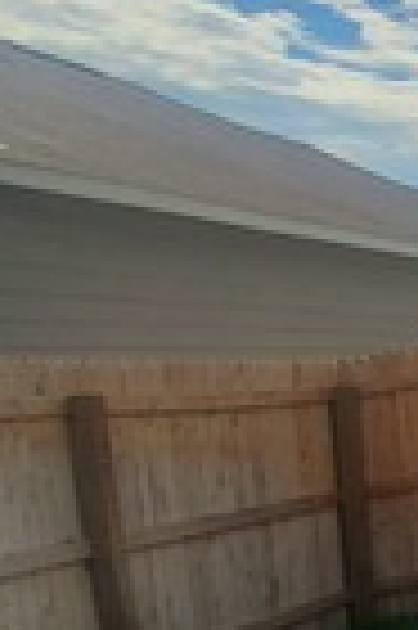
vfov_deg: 31.9
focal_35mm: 62
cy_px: 464
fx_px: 1082
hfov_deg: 12.1
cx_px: 1200
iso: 50
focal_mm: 1.8
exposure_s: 1/3042
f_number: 2.2
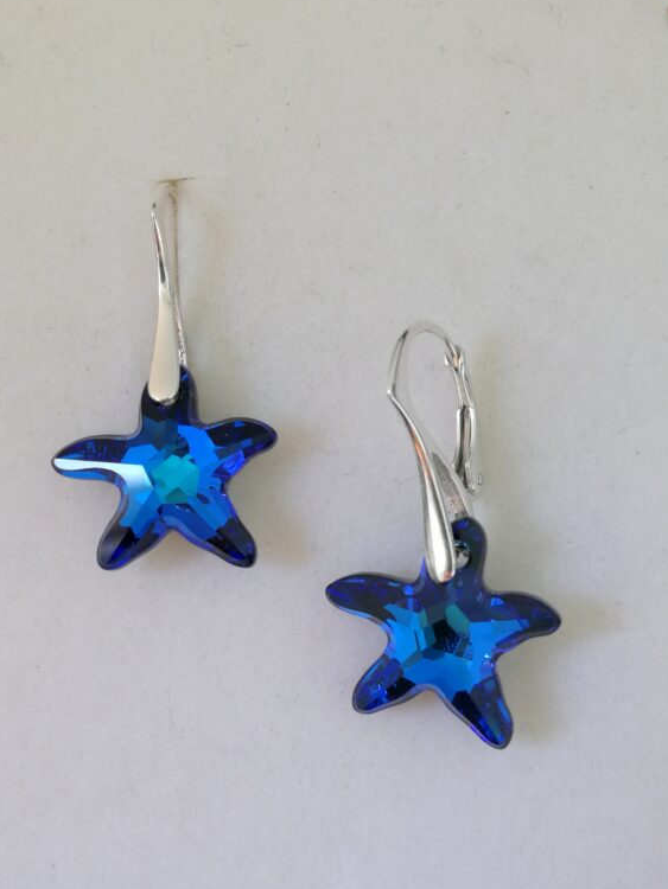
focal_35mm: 48
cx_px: 316
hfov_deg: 30.3
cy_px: 456
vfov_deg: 39.6
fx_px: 1234
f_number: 2.2
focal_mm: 3.95
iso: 50
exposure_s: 1/60
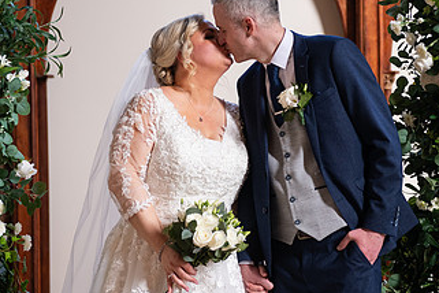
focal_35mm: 112
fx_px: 1366
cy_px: 102
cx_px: 230
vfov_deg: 12.2
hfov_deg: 18.3
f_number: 3.5
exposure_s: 1/160
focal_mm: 62
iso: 800
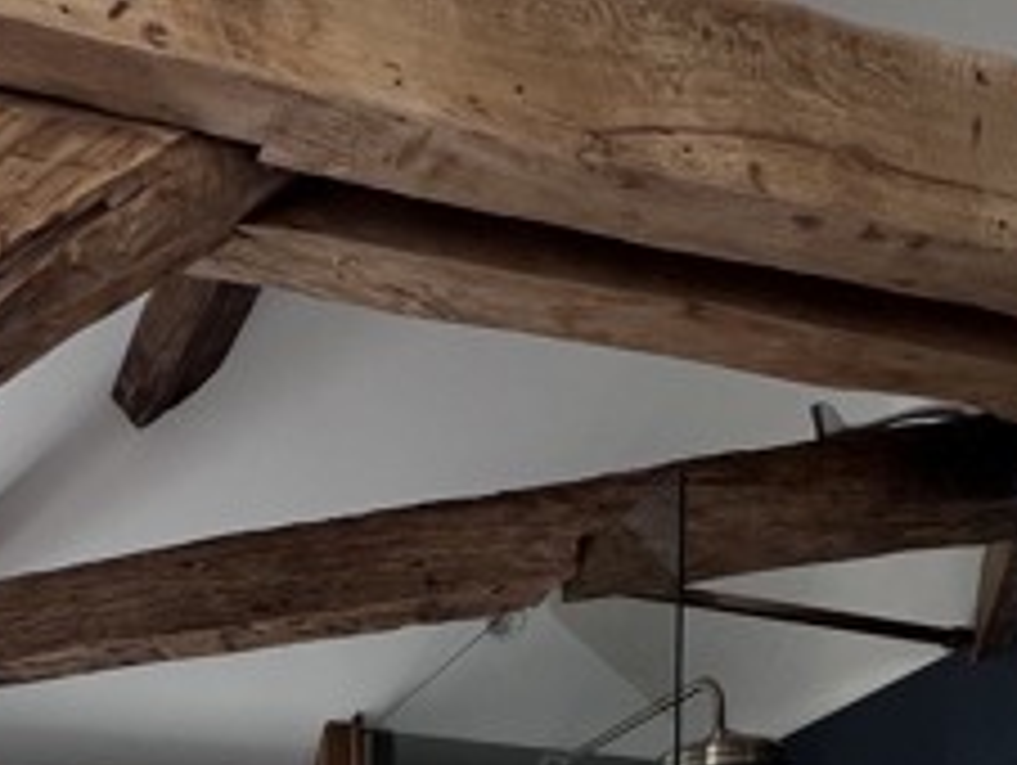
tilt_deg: -4.6
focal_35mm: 46
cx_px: 220
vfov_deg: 21.6
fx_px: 1353
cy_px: 1346
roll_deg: +0.3
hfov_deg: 39.7
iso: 32
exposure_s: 1/129
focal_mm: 1.57
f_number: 1.8
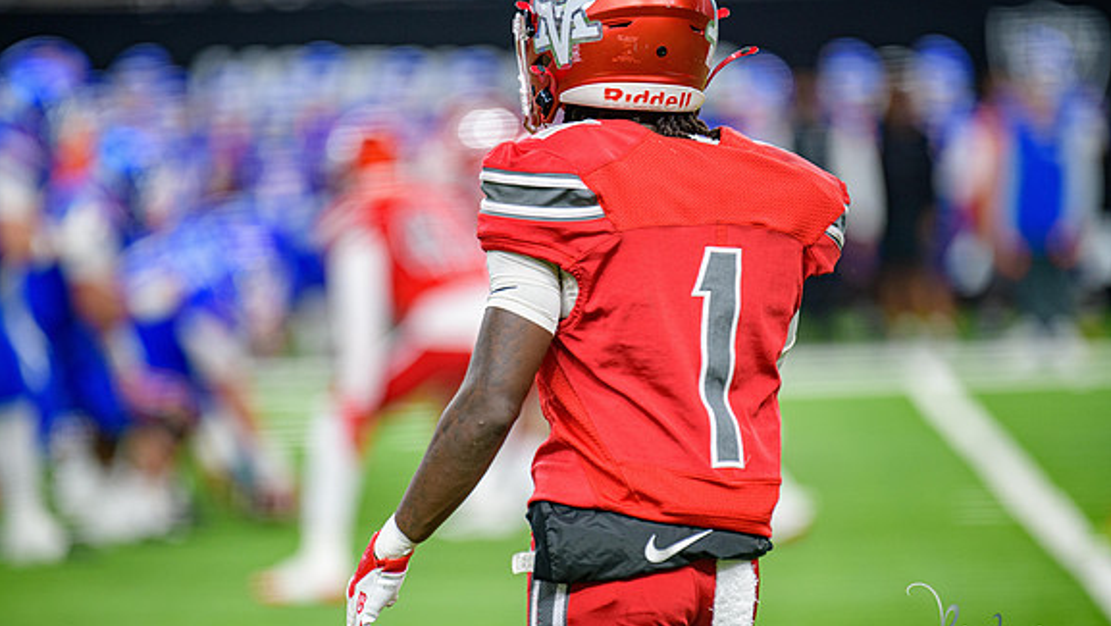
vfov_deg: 3.8
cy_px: 352
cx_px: 555
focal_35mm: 316
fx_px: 9312
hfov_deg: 6.8
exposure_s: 1/400
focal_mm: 300
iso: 1000
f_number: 2.8
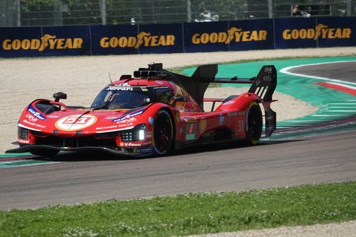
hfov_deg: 5.9
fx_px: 3471
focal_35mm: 351
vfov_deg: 3.9
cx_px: 178
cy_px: 118
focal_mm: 128.59
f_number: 4.5
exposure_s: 1/800
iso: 100
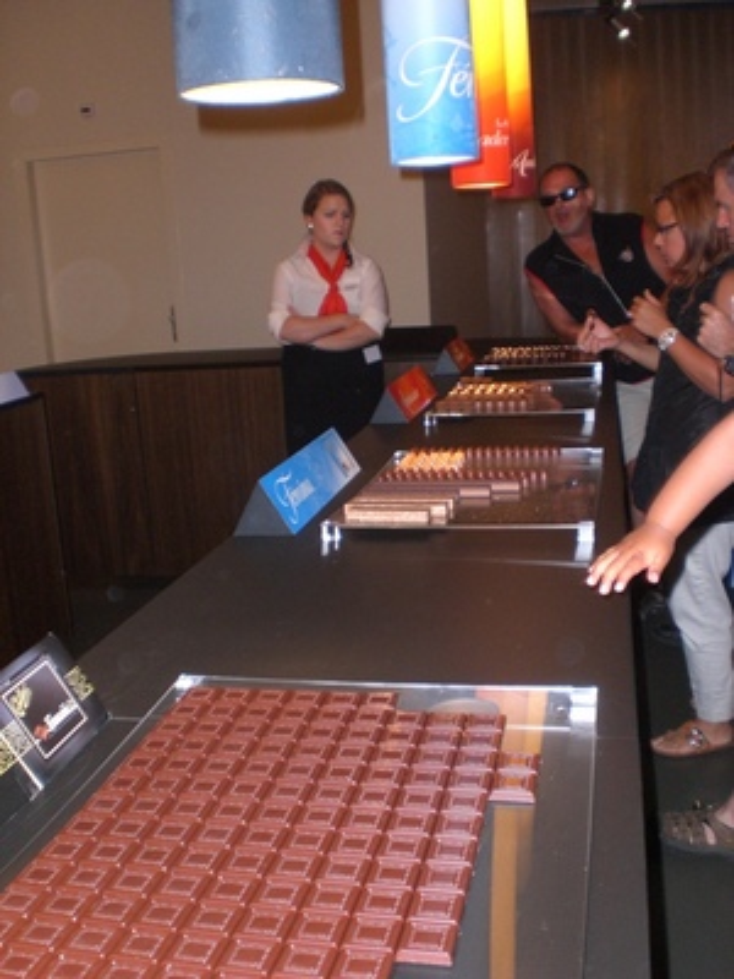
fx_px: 1074
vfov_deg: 49.0
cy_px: 490
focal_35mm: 38
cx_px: 367
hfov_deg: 37.7
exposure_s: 1/60
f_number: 3.1
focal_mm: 6.3
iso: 200
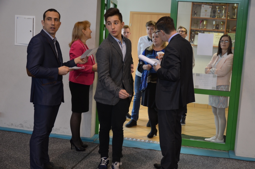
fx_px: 360
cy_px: 84
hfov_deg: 39.0
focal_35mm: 51
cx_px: 128
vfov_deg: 26.4
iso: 800
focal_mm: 34
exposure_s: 1/40
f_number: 4.2
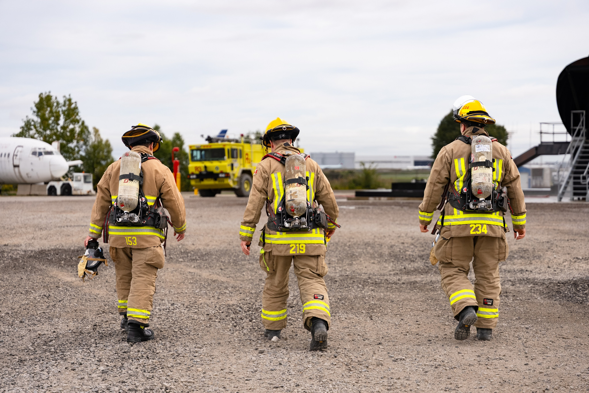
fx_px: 1146
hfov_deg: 28.8
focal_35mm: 70
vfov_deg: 19.5
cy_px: 196
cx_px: 294
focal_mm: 70
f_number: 2.8
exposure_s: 1/2500
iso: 125
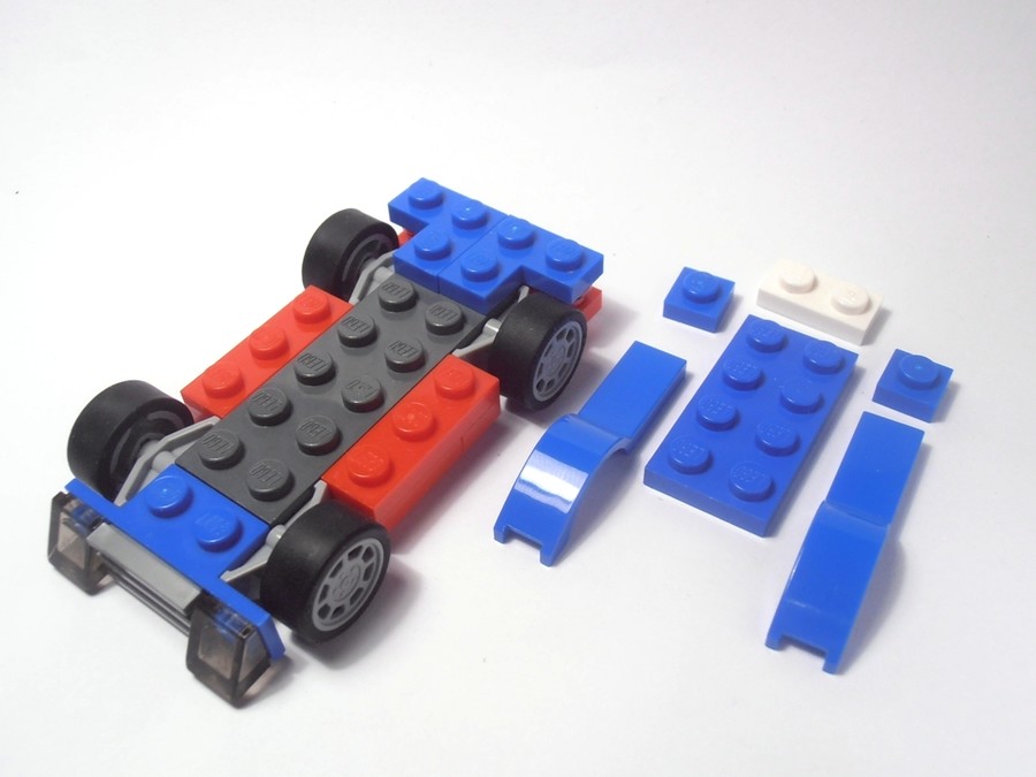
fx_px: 1107
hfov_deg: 50.1
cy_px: 388
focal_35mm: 37
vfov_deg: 38.7
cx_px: 518
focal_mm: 6.61
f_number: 3.9
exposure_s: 1/60
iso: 80
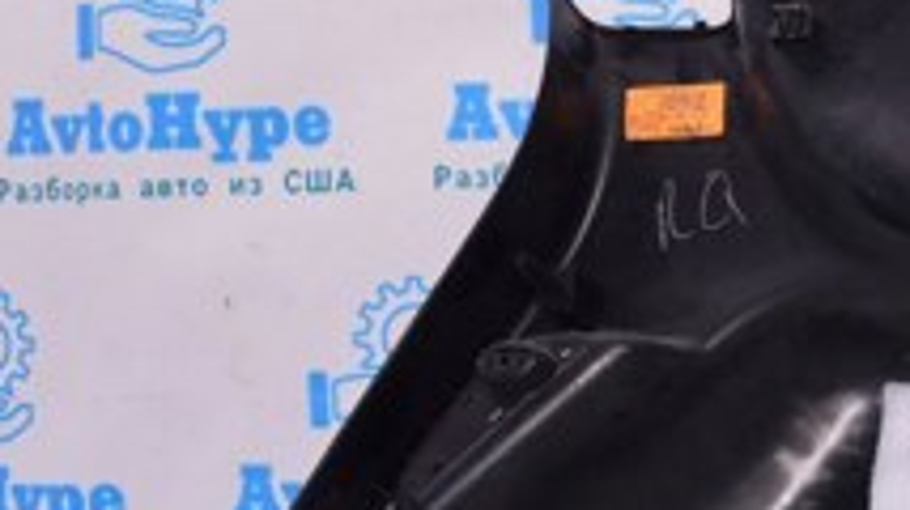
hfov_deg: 21.6
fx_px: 2266
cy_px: 295
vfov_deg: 12.8
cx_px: 978
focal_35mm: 94
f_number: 8
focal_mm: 20
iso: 1600
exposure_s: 1/160
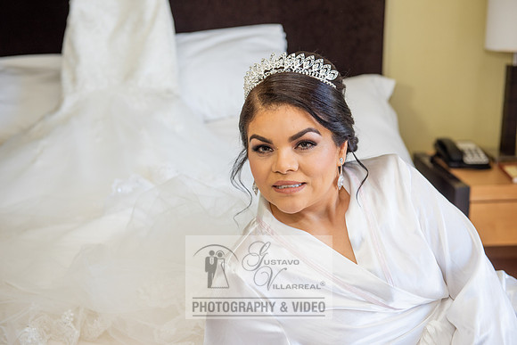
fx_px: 790
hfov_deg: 36.2
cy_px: 172
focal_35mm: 55
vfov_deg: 24.6
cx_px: 258
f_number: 4
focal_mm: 55
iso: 320
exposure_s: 1/125
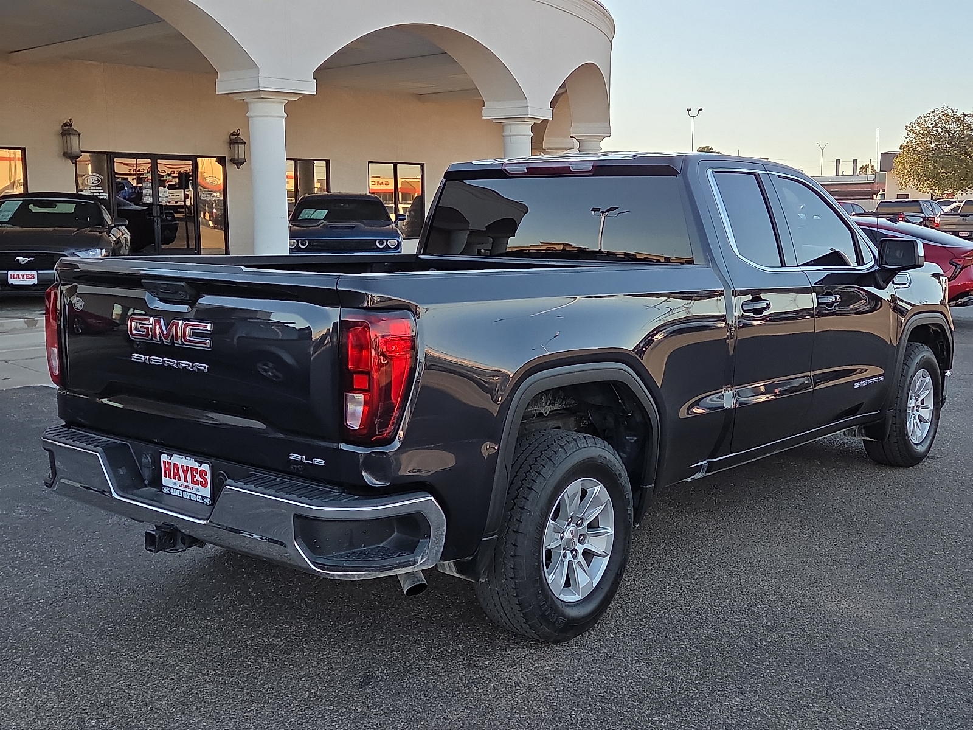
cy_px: 365
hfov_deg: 47.9
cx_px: 486
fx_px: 1096
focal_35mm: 39
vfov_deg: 36.8
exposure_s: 1/769
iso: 25
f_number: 1.8
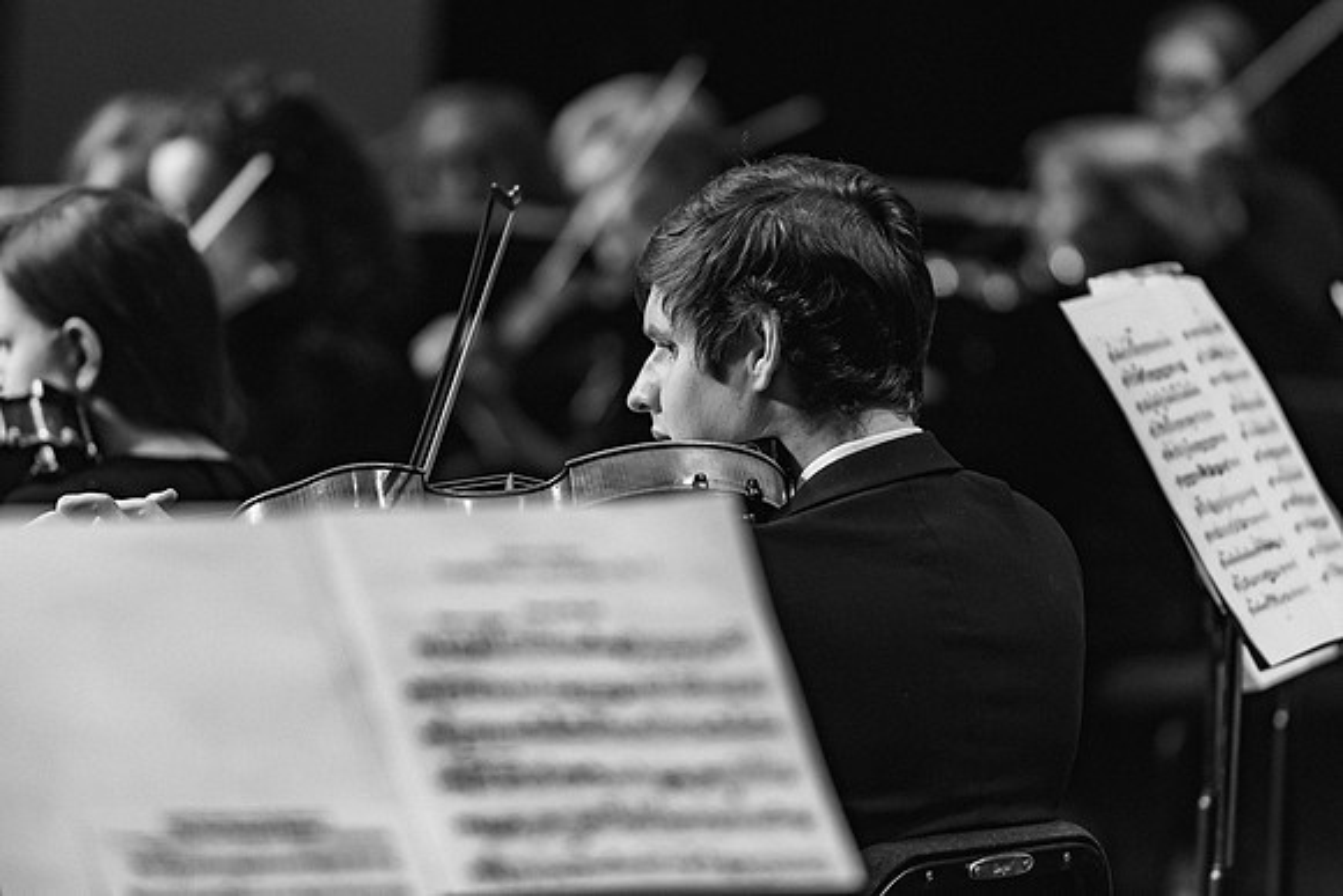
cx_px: 672
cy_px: 448
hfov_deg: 7.4
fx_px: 10448
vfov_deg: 4.9
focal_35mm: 280
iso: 1250
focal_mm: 280
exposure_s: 1/200
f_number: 4
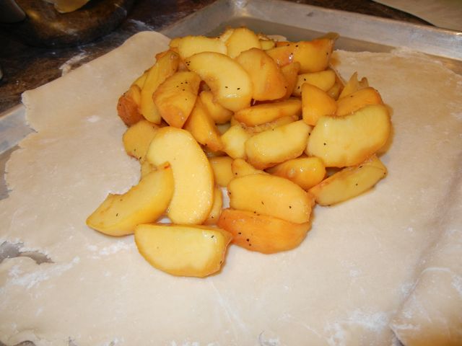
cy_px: 173
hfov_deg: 60.0
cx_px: 231
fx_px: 400
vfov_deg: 46.8
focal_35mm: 30
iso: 200
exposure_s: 1/30
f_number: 3.5
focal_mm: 5.4
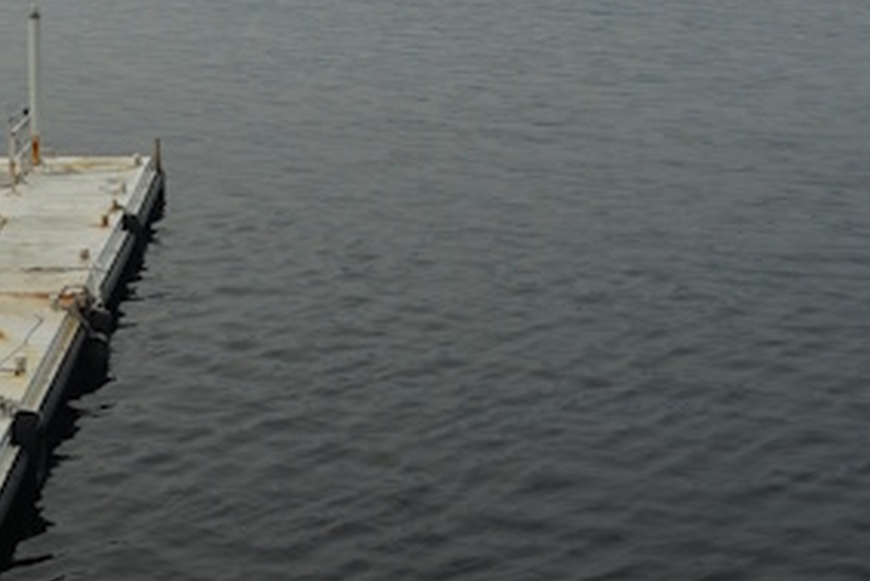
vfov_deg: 12.9
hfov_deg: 19.9
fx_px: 2466
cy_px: -195
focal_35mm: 102
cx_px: 298
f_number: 11
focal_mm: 23
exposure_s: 1/125
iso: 100
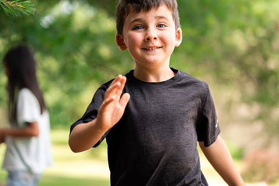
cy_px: 93
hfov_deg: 23.9
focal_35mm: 85
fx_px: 659
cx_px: 140
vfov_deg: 16.1
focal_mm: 85
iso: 320
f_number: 2.5
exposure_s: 1/640
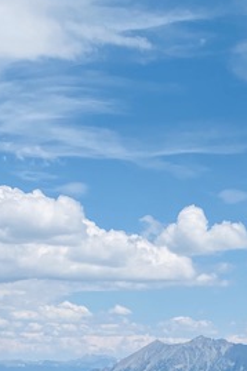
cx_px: 258
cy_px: 567
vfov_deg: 17.7
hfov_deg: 13.1
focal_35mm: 103
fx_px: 1061
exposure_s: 1/3300
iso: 32
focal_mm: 4.25
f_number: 1.8
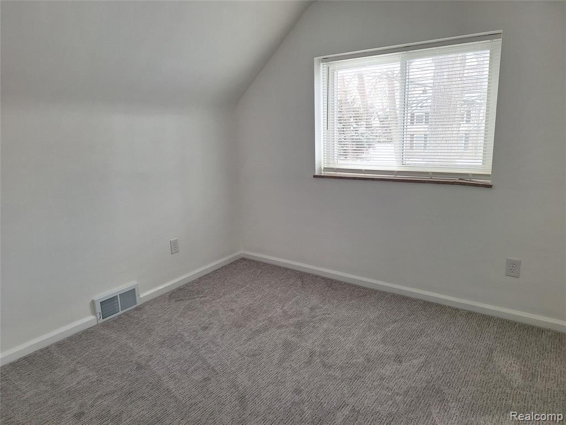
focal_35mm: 23
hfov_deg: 73.9
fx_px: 376
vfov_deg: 58.9
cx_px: 283
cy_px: 212
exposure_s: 1/120
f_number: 1.8
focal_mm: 5.54
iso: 64
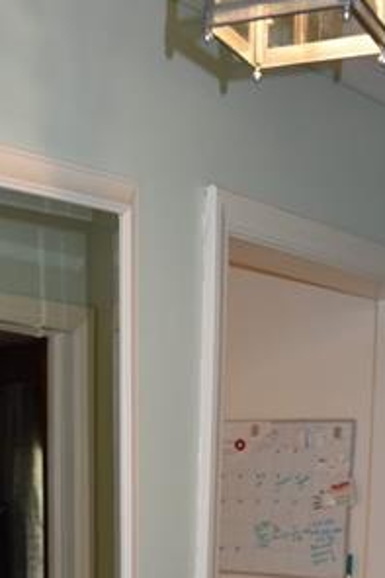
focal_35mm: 70
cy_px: 640
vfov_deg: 26.5
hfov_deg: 19.1
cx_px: 29
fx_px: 1124
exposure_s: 1/60
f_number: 3.5
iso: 800
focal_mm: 18
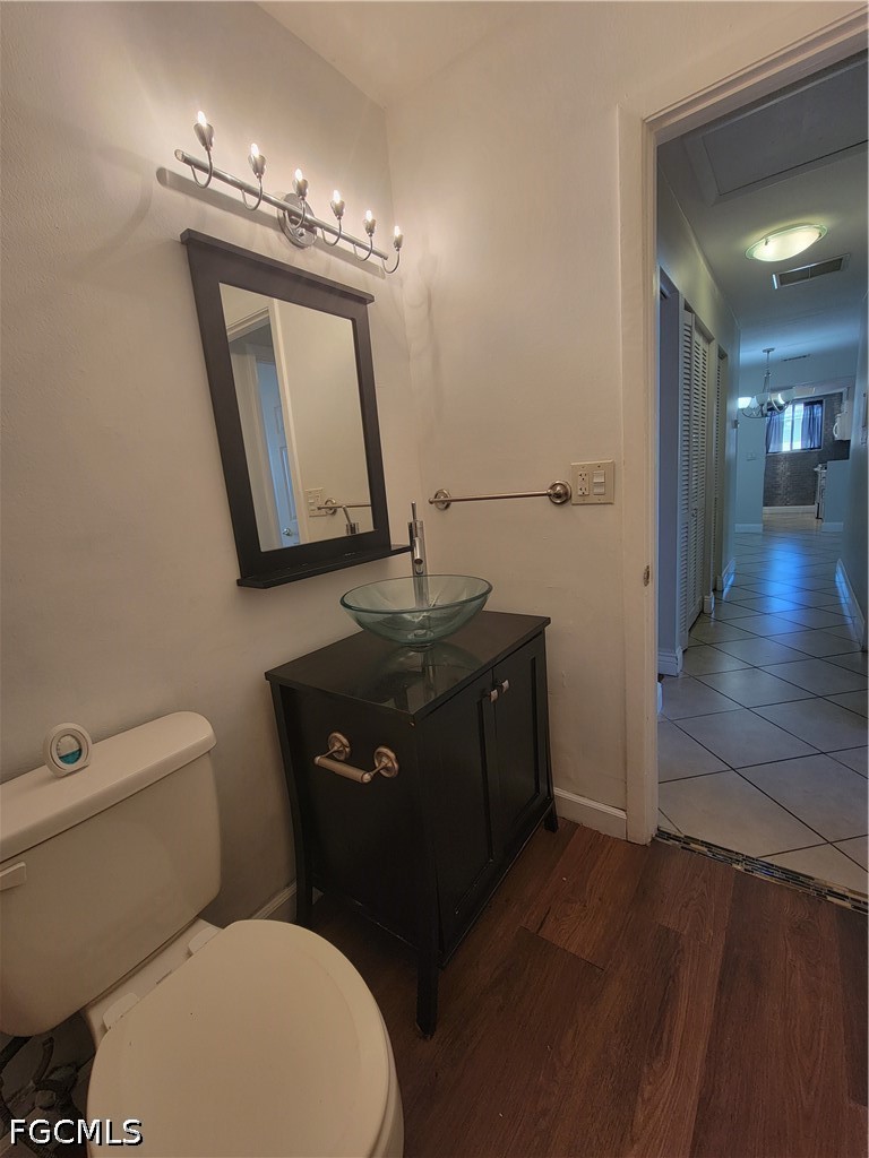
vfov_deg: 106.2
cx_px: 434
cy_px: 579
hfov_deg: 89.9
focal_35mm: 13
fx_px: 435
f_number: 2.2
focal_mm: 2.2
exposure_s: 1/60
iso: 100
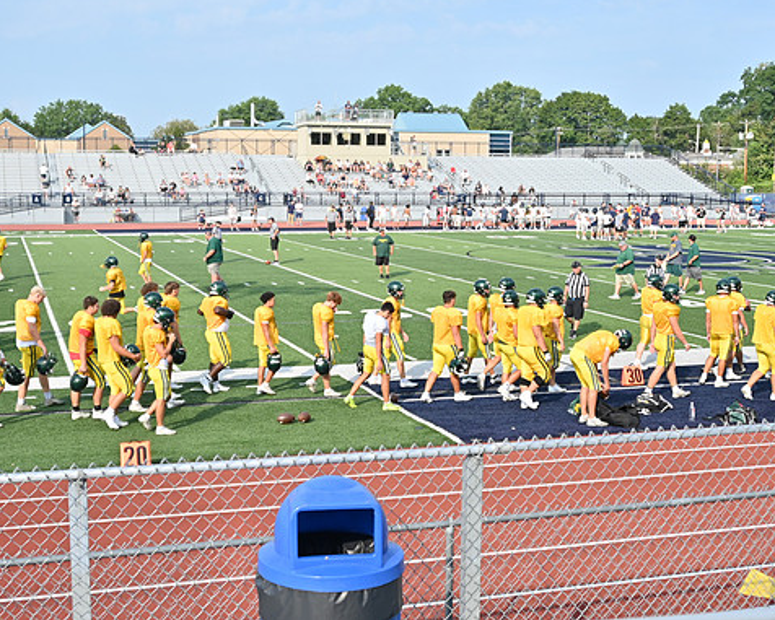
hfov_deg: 38.7
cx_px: 353
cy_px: 307
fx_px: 1101
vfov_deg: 31.5
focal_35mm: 48
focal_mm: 28
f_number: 3.5
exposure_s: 1/800
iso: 100
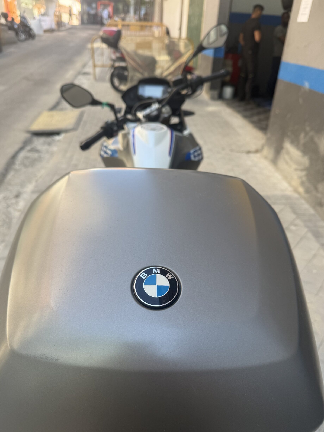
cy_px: 221
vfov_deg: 69.4
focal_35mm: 25
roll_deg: -2.1
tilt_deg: -29.3
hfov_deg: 54.9
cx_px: 158
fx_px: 312
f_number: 1.78
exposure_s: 1/421
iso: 80
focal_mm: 6.76
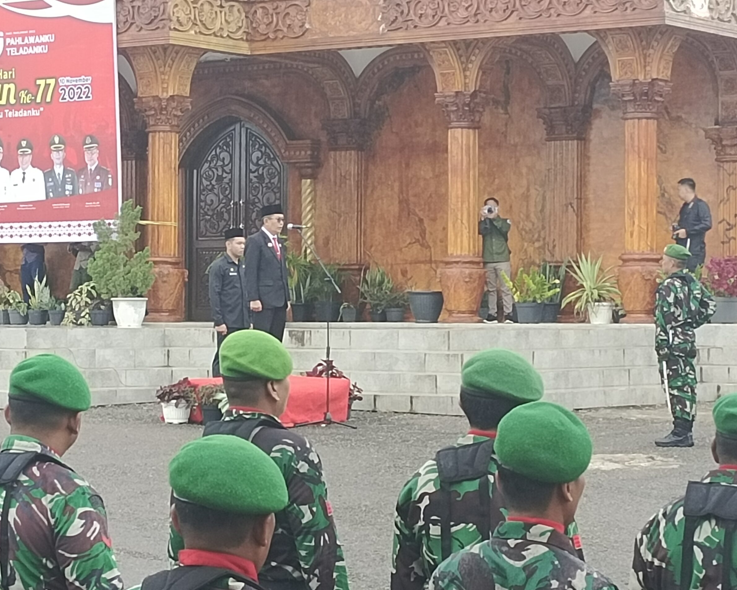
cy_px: 296
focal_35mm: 113
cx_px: 371
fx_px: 2465
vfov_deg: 13.6
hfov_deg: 17.0
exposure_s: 1/100
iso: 158
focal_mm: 4.74
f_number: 1.79
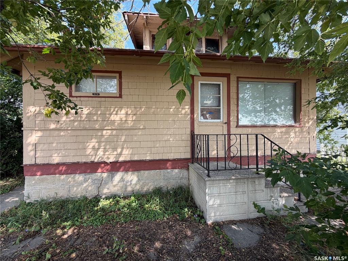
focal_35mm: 14
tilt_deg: +1.0
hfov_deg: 102.1
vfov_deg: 85.7
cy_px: 130
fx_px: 141
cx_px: 174
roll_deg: +1.0
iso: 40
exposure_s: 1/150
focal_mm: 2.22
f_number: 2.2
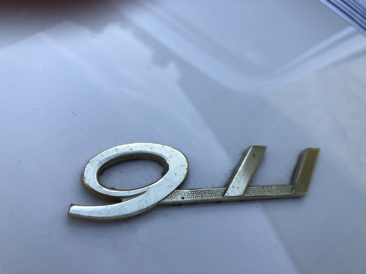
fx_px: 296
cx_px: 183
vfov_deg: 49.7
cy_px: 137
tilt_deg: -80.6
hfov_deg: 63.4
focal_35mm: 28
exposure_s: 1/1200
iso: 20
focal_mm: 3.99
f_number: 1.8
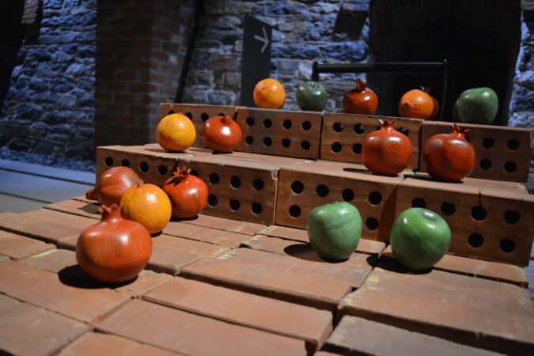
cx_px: 267
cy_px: 178
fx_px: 489
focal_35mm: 33
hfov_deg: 57.2
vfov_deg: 40.0
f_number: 3.8
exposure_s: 1/30
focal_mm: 22
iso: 1100
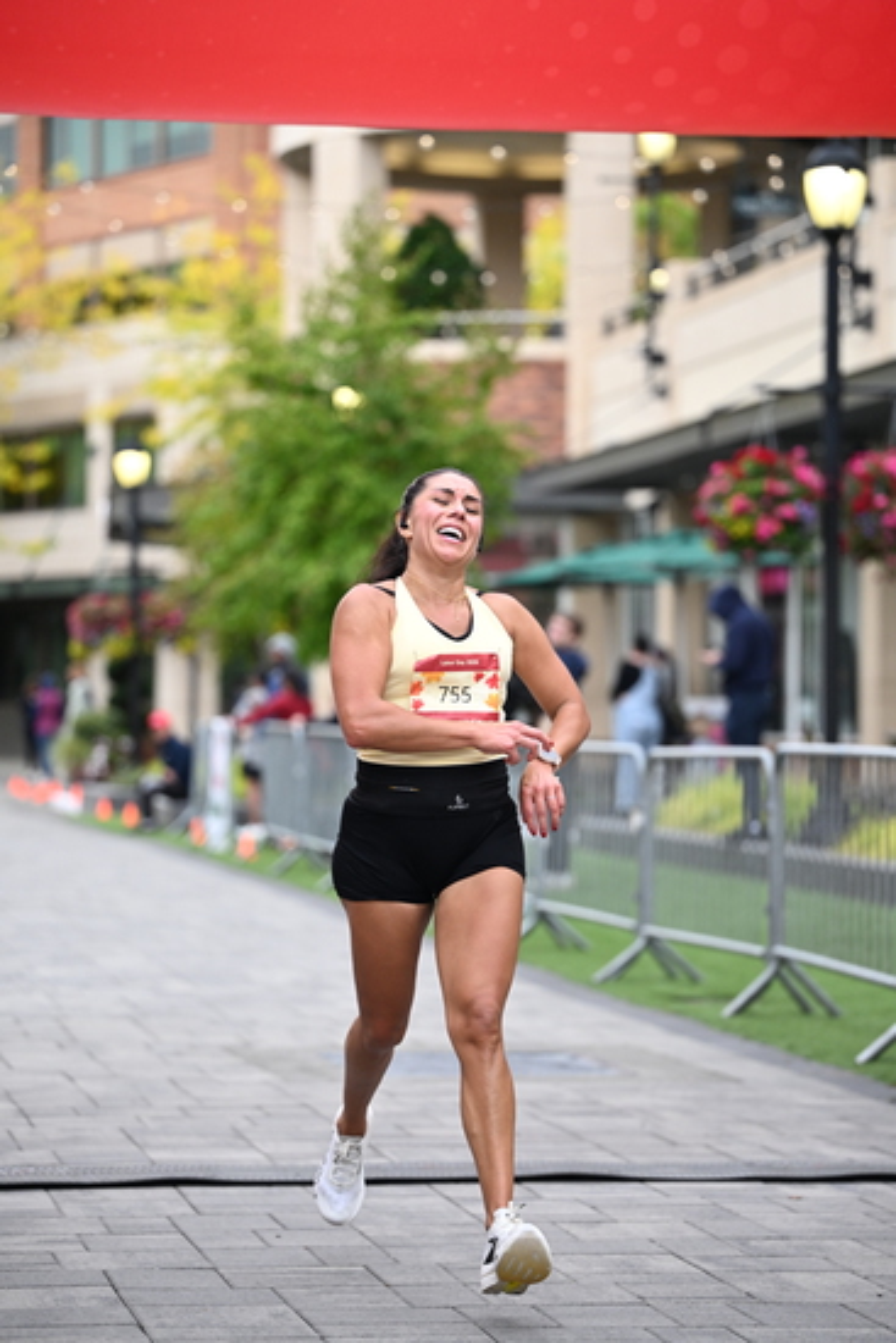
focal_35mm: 110
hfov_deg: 12.5
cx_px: 448
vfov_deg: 18.6
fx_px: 4104
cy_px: 672
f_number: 2.8
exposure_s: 1/1600
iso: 1000
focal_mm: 110
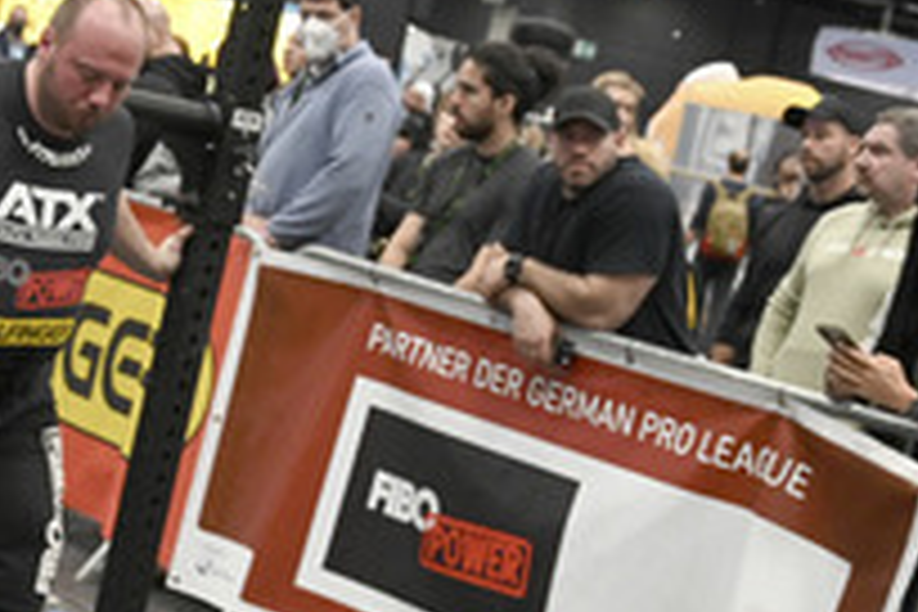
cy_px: 428
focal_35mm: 95
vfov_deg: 14.4
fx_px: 2422
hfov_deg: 20.8
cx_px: 29
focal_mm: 43
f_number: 4.8
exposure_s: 1/125
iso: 3200
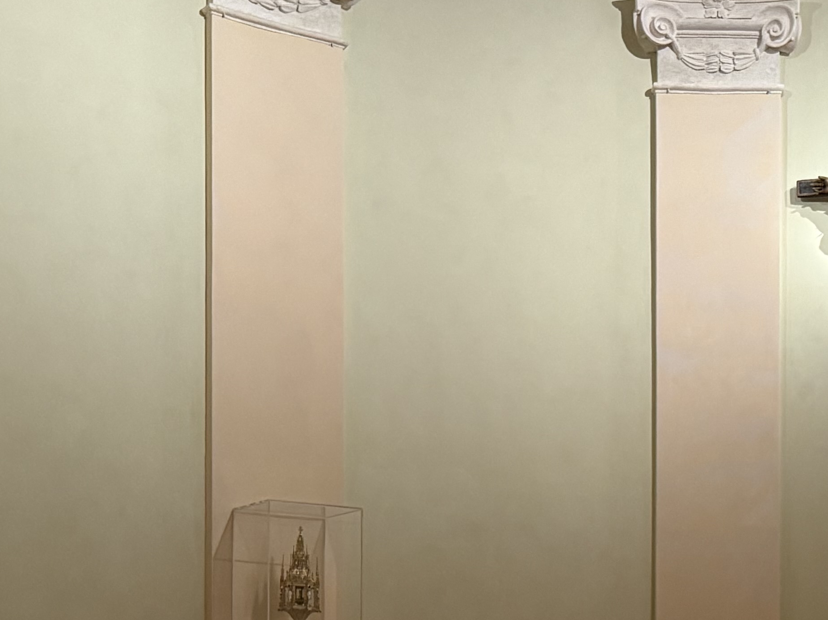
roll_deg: +0.1
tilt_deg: +2.4
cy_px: 687
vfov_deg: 19.1
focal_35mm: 74
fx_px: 1770
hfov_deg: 25.7
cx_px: 698
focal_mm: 6.76
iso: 640
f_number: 1.78
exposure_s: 1/60
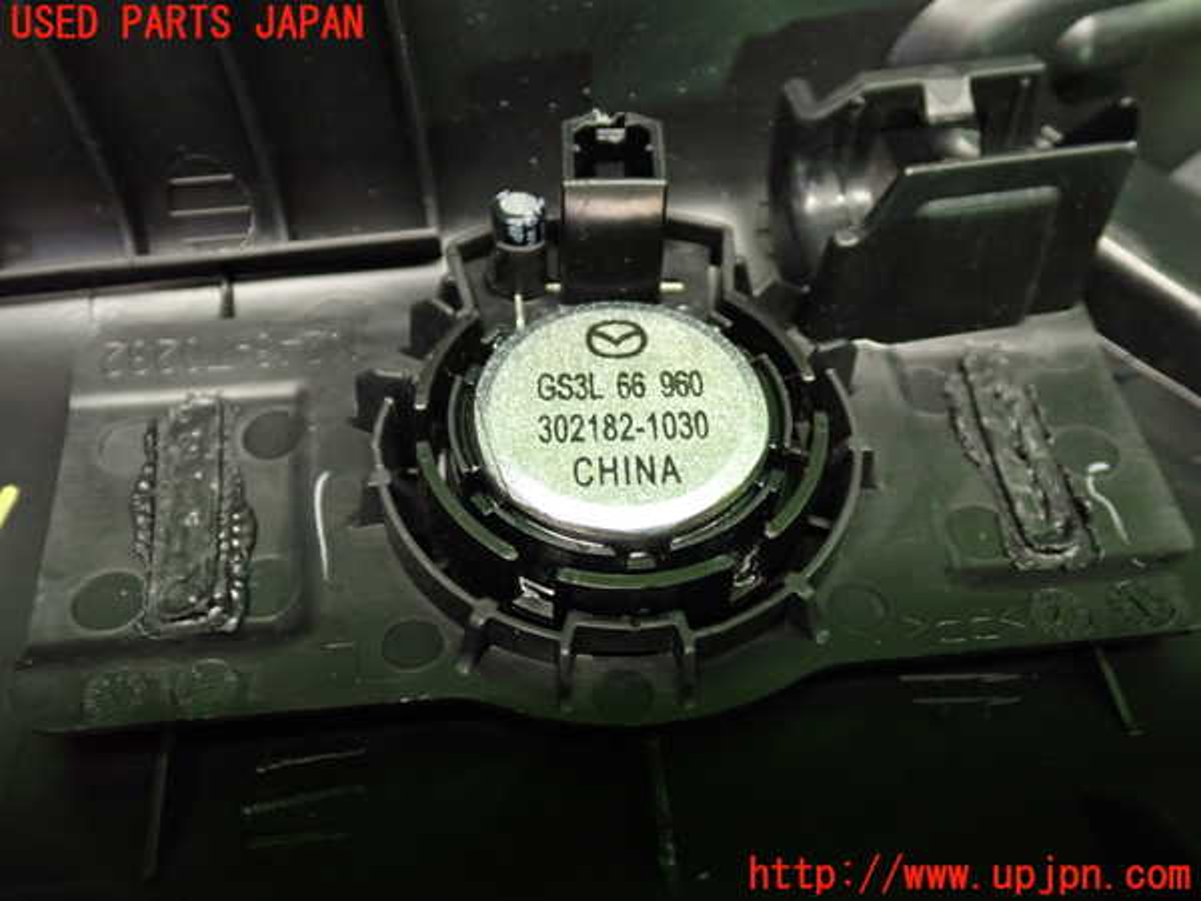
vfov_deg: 39.7
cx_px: 600
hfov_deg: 51.4
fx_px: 1249
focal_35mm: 36
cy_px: 450
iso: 800
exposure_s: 1/30
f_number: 2.5
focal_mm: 6.37
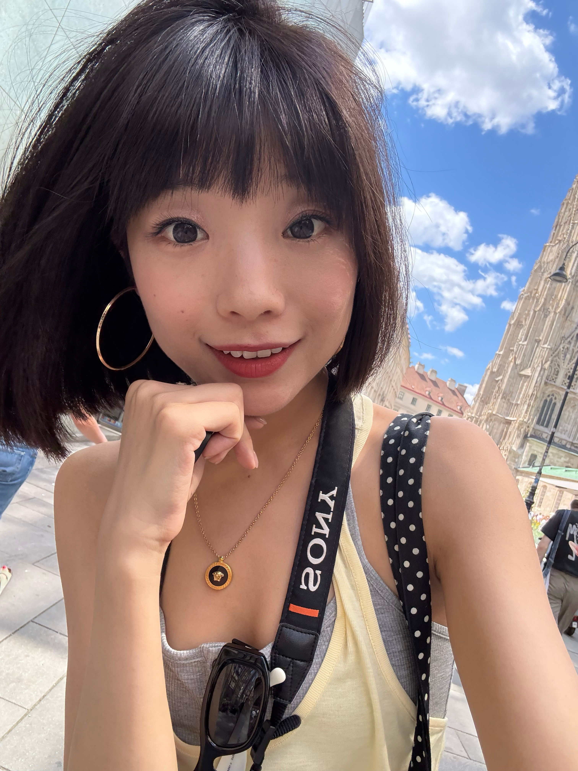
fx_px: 512
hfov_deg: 58.9
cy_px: 386
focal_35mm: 23
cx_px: 289
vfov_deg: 73.9
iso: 50
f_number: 1.9
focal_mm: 2.69
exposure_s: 1/232
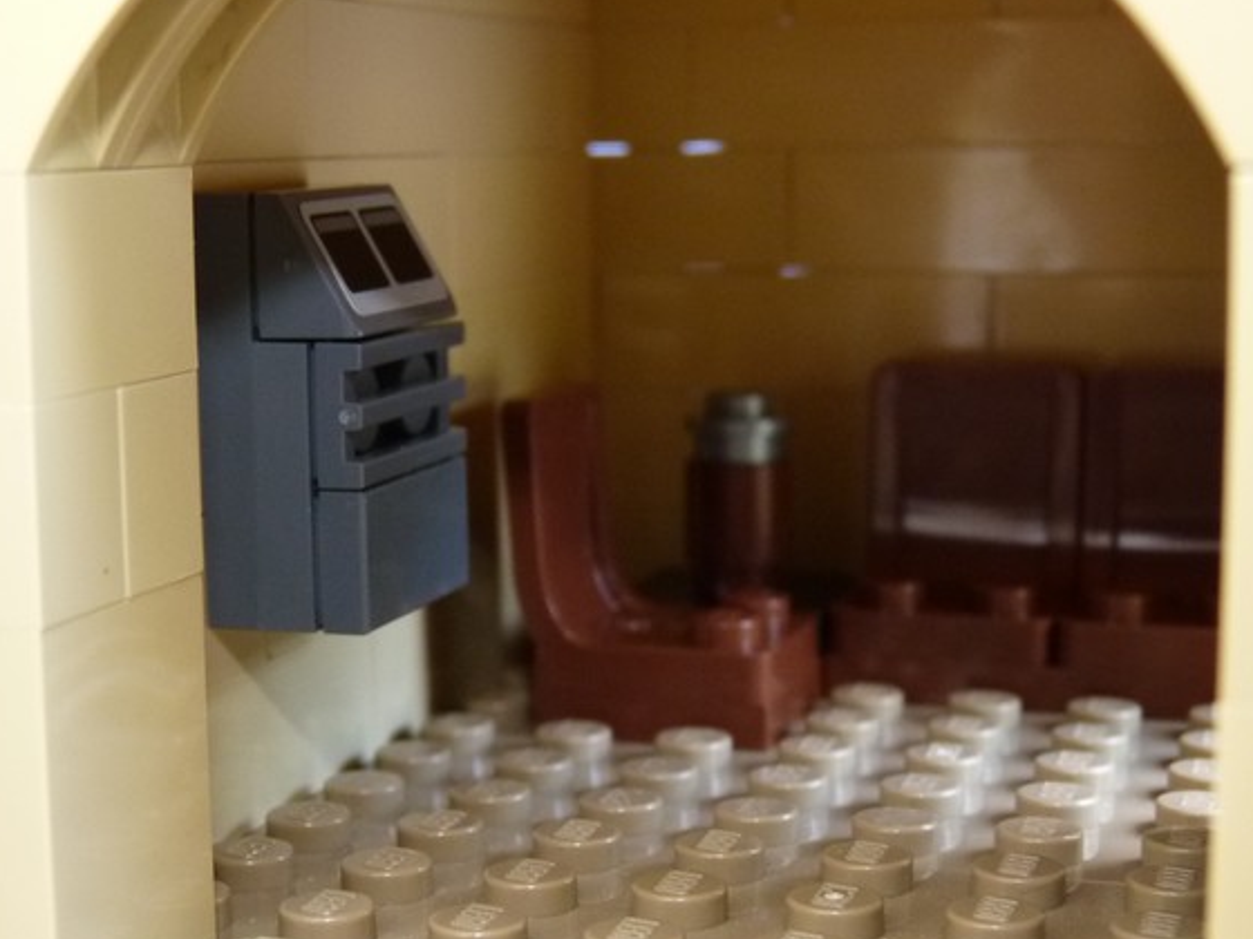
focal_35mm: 70
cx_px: 508
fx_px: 2534
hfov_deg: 27.7
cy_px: 568
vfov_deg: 21.0
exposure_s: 1/30
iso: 250
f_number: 4
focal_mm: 8.7
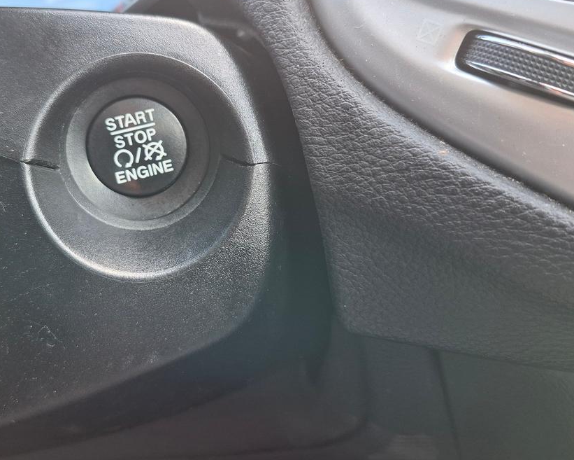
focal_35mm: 35
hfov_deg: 51.3
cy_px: 203
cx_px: 243
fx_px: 595
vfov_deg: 42.2
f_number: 1.8
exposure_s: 1/120
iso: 200
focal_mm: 5.4
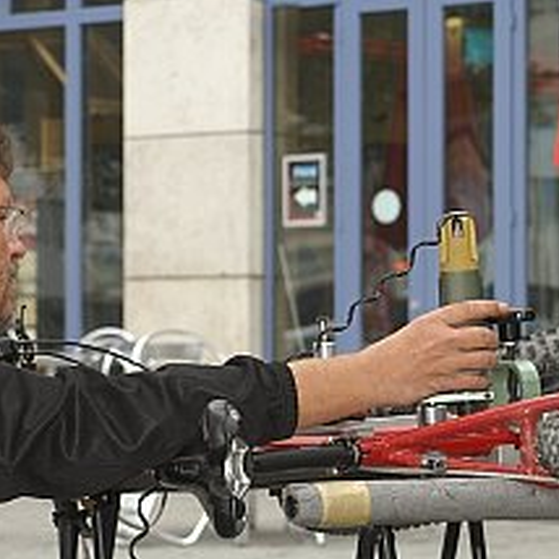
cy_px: 306
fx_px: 2722
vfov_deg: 11.7
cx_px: 230
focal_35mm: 149
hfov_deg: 11.7
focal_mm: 50
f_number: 5.6
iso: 100
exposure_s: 1/125
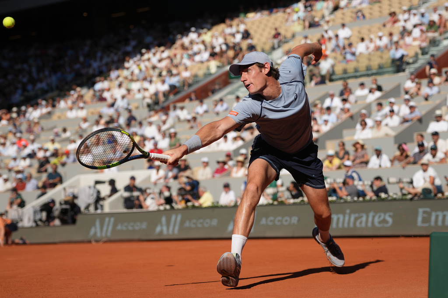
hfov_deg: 23.4
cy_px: 149
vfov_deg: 15.7
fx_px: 1082
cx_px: 224
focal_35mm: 87
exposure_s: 1/5000
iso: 100
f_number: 2
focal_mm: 58
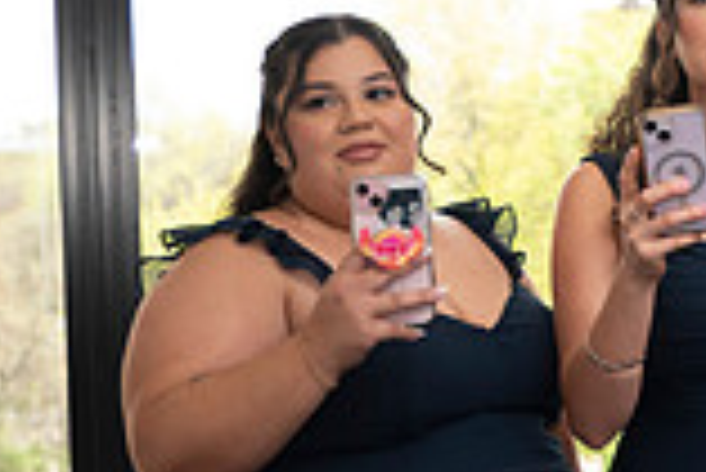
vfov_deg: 8.9
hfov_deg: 12.3
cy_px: 315
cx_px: 1196
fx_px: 3042
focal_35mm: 155
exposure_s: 1/1600
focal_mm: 42
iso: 1600
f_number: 2.8
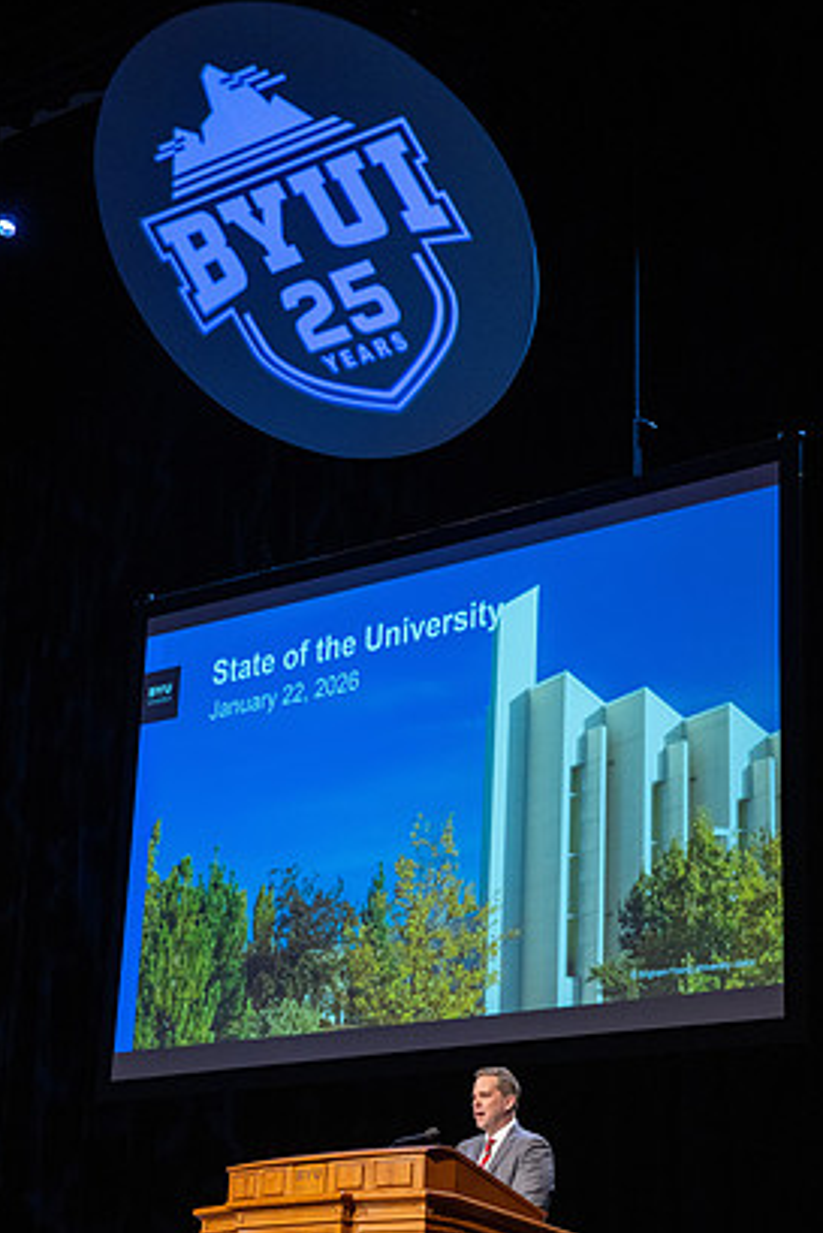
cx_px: 386
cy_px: 636
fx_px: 2638
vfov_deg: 26.3
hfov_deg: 17.7
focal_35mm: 77
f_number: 3.5
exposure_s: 1/320
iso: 3200
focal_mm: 70
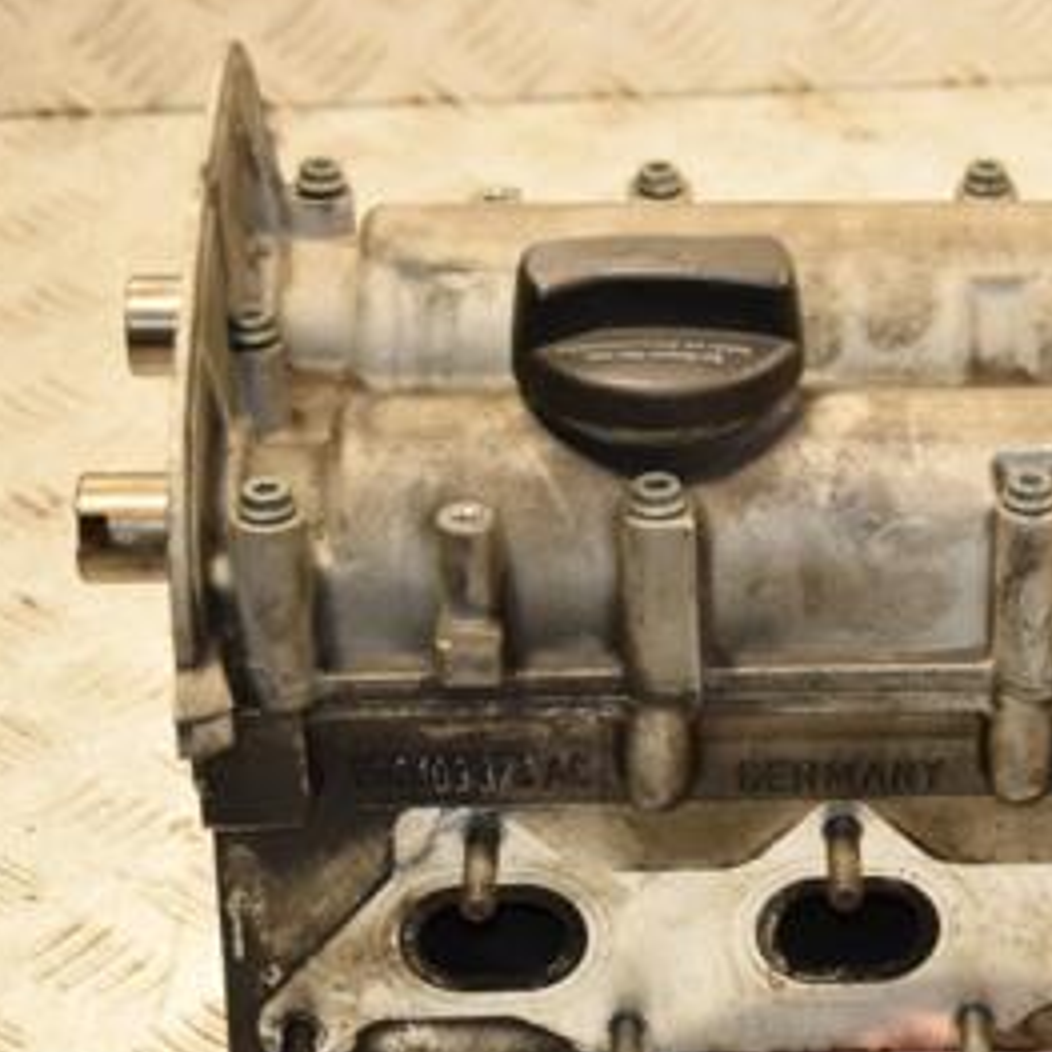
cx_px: 1108
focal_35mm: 131
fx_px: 4503
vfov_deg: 13.3
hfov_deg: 13.1
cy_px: 508
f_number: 4.8
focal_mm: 45
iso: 800
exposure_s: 1/125
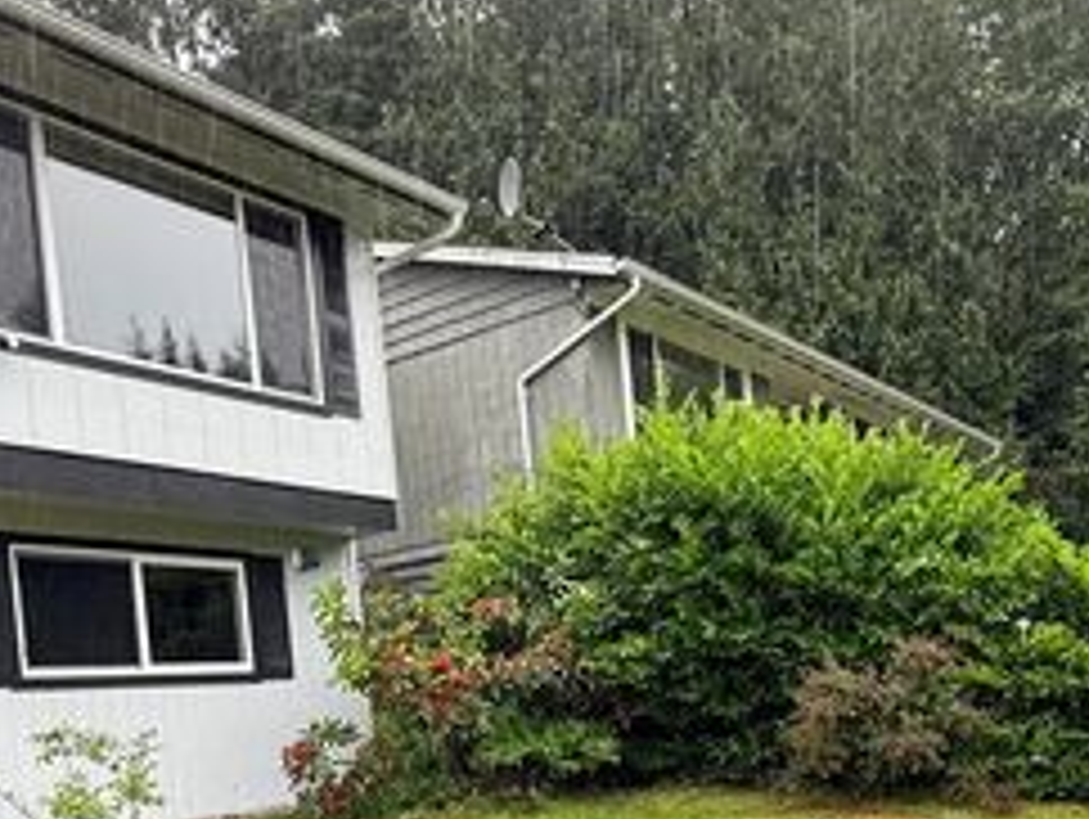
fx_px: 1165
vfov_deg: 36.3
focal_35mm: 37
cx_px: 666
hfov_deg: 49.7
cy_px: 742
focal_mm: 2.22
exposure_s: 1/99
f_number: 2.2
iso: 64
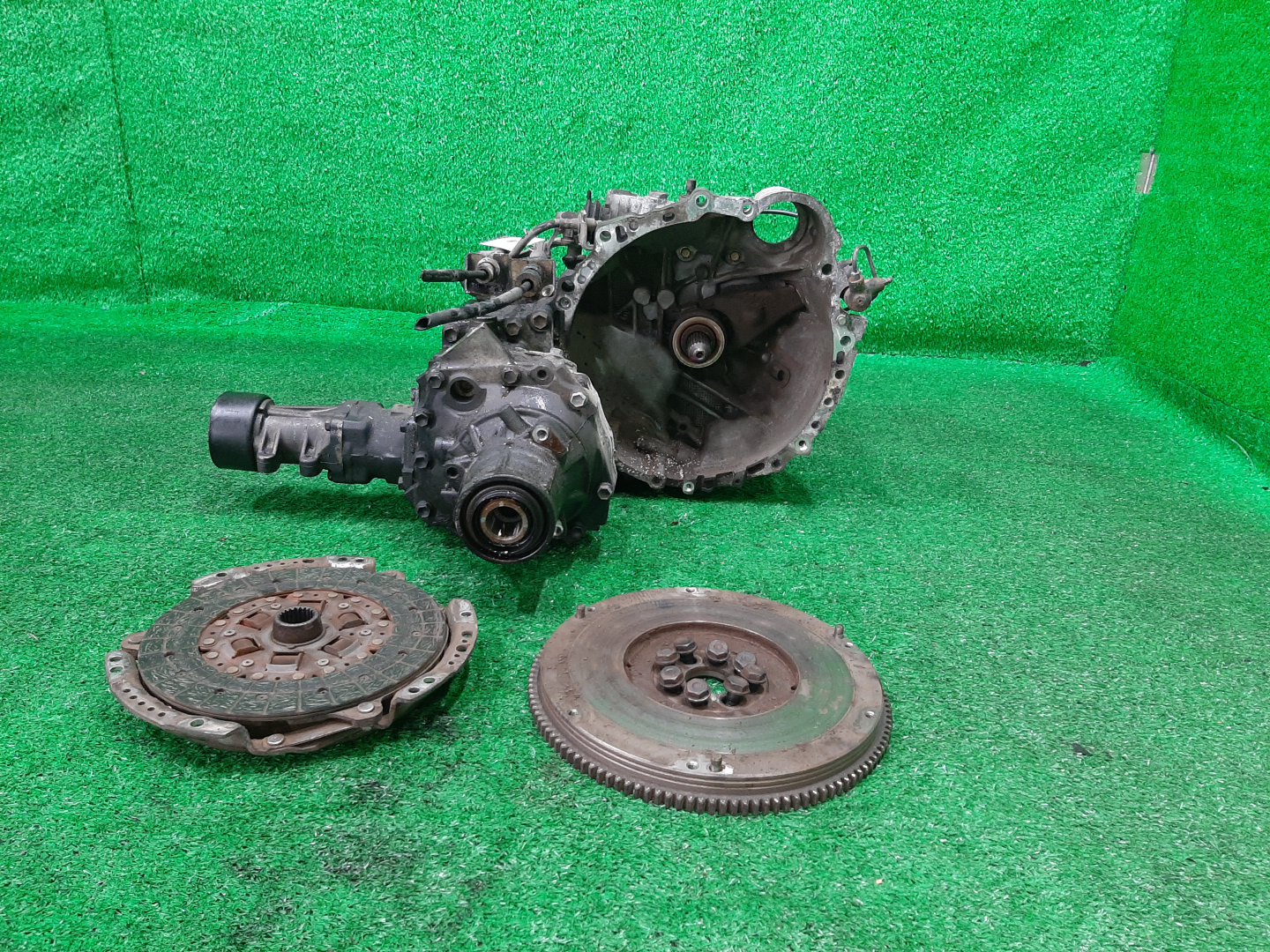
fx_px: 954
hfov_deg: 67.3
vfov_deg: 53.1
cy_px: 476
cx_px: 635
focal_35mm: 26
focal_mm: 3.93
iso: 206
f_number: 1.7
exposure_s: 1/50
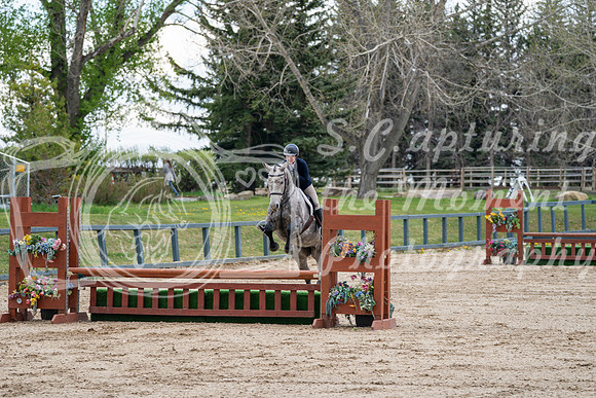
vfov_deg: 8.5
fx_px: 2683
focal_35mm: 162
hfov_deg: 12.7
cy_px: 199
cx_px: 298
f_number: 5
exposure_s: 1/200
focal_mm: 162
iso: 125
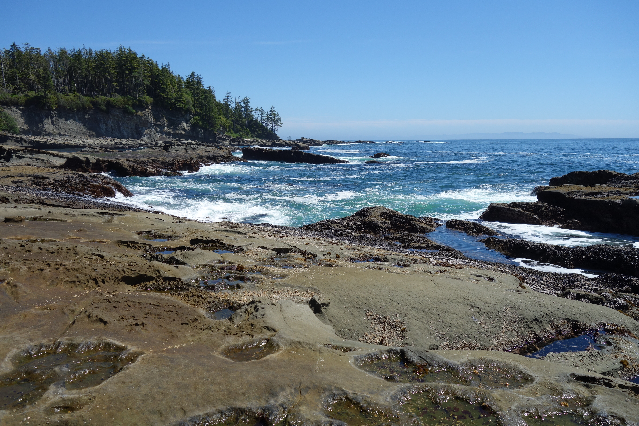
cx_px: 320
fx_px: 497
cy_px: 213
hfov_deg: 65.5
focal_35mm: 28
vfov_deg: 46.4
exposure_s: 1/640
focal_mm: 10.4
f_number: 5.6
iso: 125
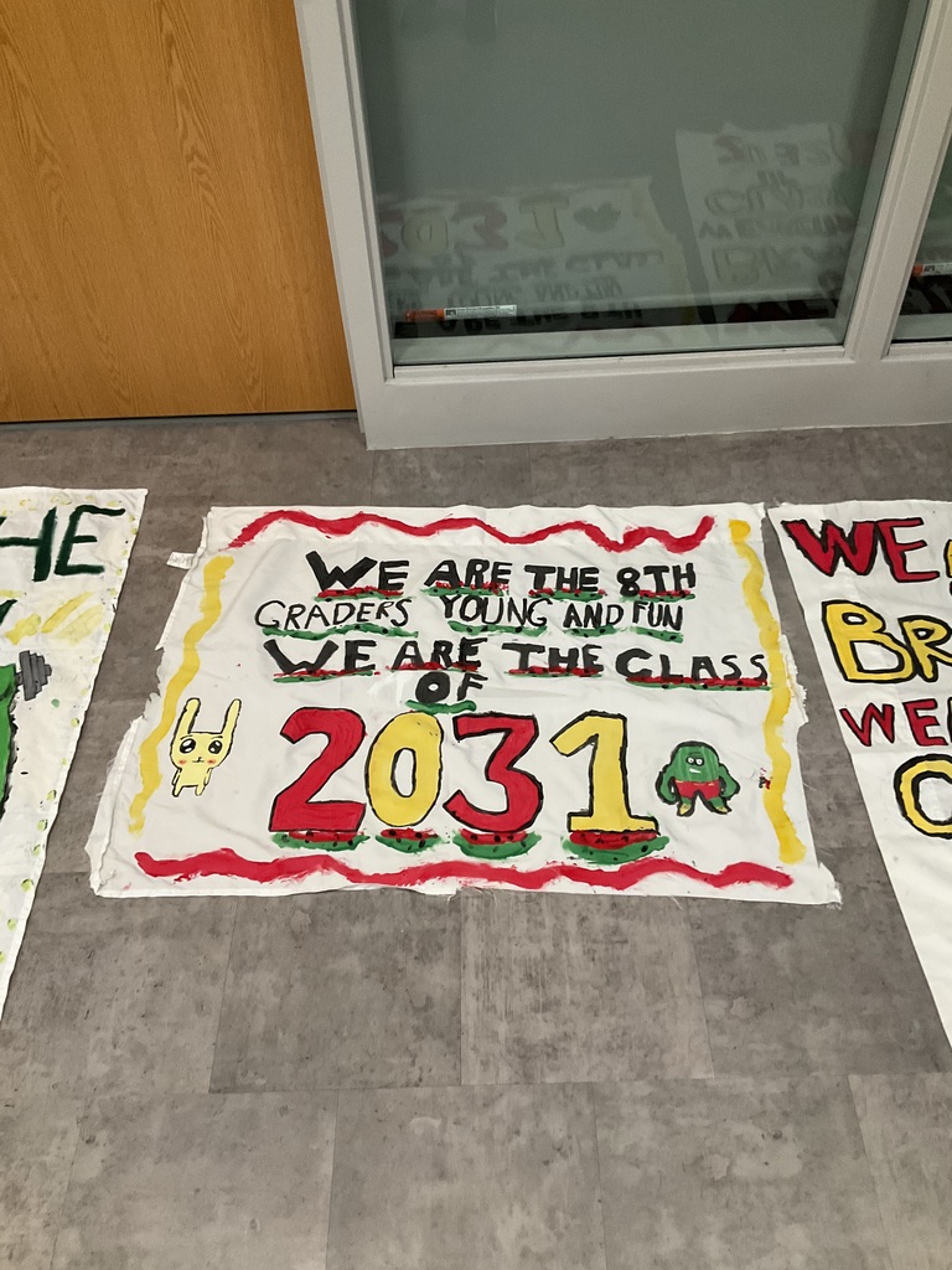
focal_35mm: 29
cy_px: 635
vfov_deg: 61.7
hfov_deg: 48.2
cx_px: 476
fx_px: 1063
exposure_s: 1/60
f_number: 1.8
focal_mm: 3
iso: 160
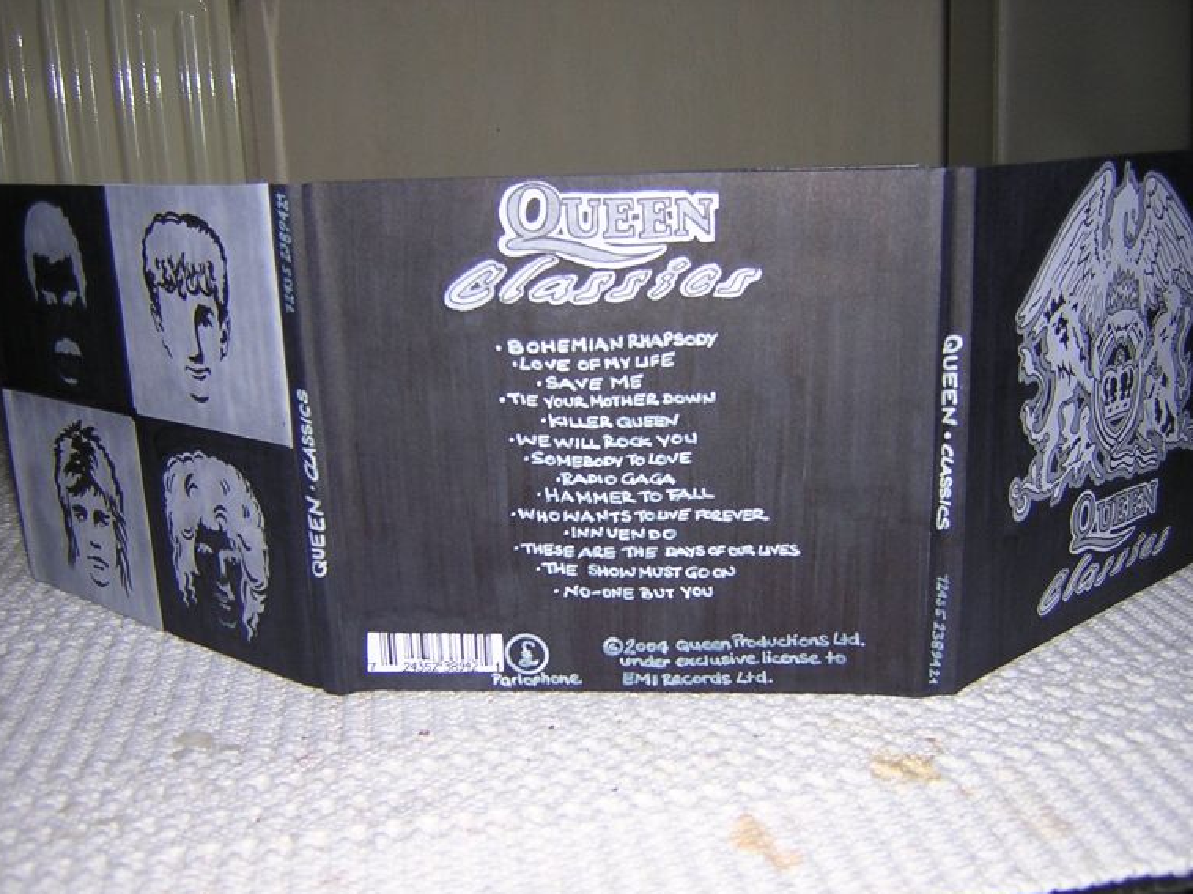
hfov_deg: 49.0
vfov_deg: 37.7
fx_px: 1309
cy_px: 471
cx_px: 614
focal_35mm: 38
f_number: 2.6
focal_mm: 4.7
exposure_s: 1/60.1
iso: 100
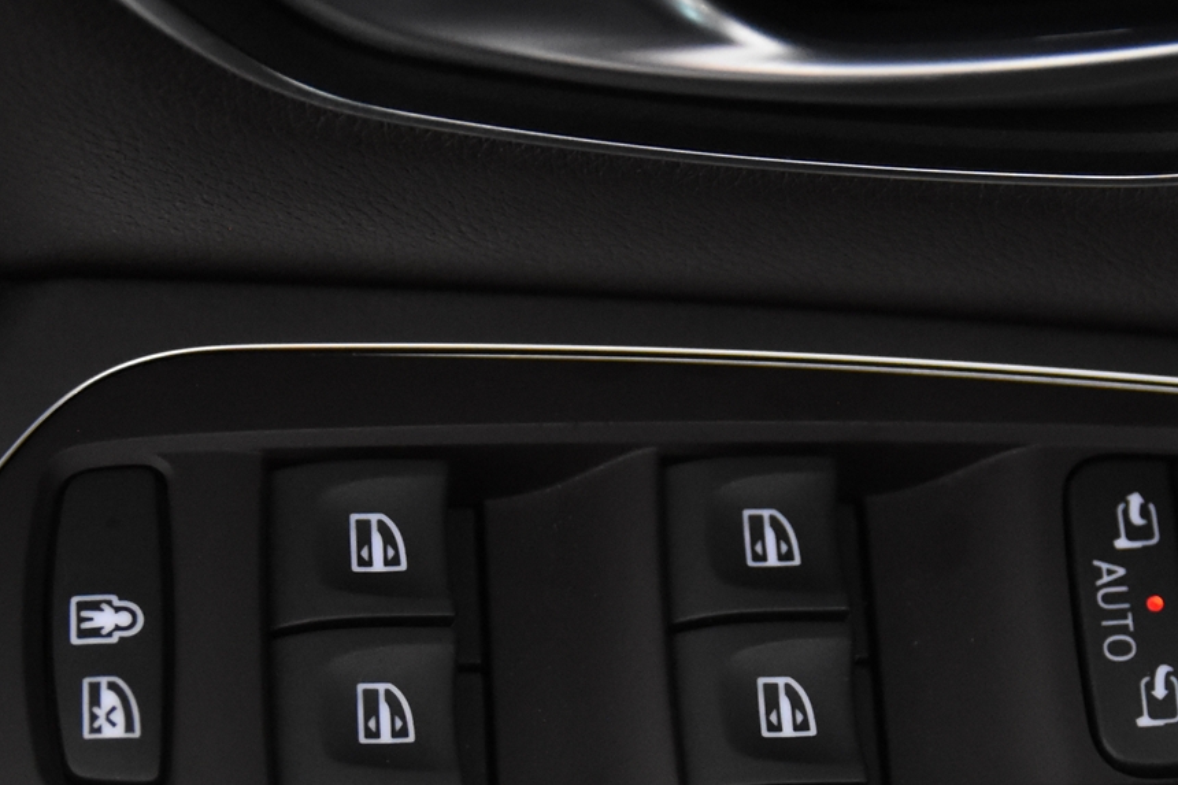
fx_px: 4384
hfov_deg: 15.3
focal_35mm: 134
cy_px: 666
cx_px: 822
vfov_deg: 10.2
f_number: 3.5
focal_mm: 40
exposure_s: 1/60
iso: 4000
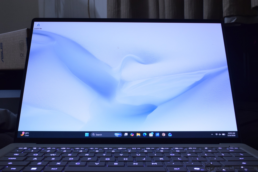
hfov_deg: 45.0
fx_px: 312
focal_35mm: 44
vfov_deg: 30.8
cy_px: 86
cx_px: 129
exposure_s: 1/5
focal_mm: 29
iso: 1600
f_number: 20
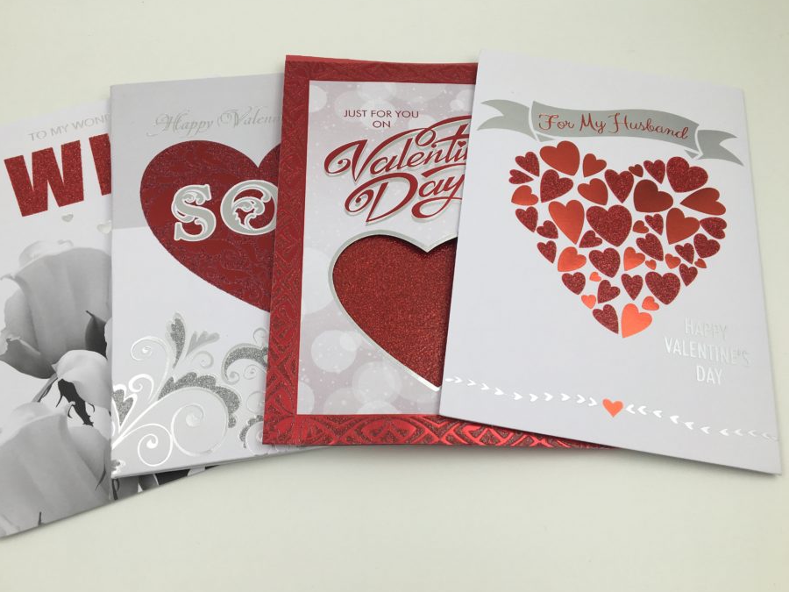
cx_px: 361
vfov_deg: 42.9
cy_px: 267
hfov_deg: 55.3
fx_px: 752
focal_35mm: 33
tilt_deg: -62.2
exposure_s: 1/565
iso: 25
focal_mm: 4.15
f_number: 2.2
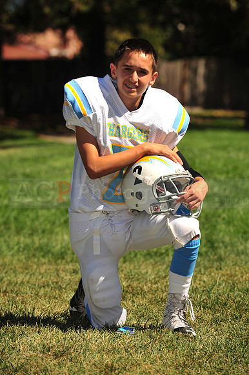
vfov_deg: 12.8
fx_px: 1662
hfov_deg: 8.6
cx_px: 124
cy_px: 188
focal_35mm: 160
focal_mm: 160
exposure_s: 1/800
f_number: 5
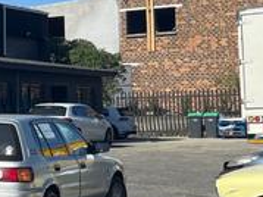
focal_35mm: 116
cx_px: -298
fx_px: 881
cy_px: 87
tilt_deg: +2.8
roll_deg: +1.1
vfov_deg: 12.8
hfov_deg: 13.8
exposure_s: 1/2899
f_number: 1.6
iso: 50
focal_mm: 5.1
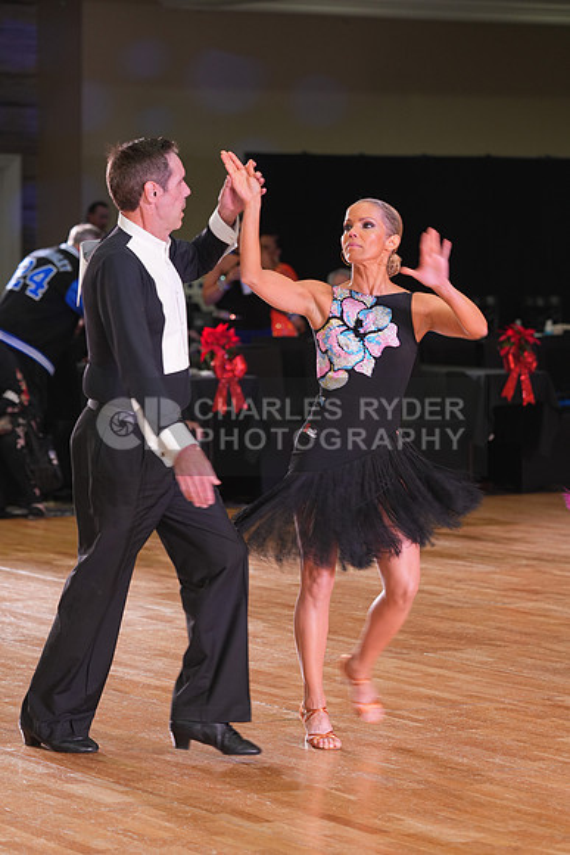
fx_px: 3085
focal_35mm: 130
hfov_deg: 10.6
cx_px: 285
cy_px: 428
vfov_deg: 15.8
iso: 640
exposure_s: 1/60
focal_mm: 130
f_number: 4
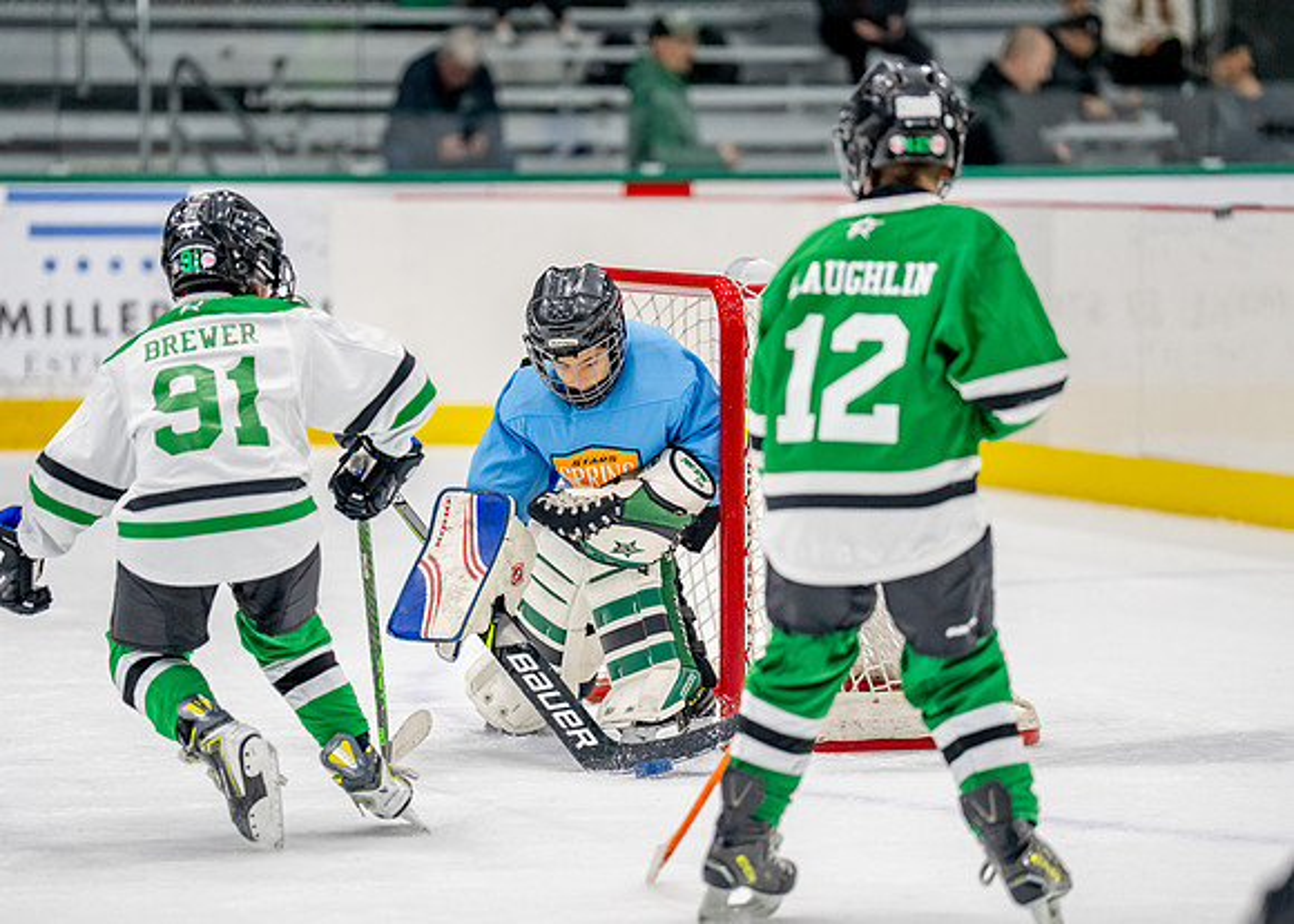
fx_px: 6806
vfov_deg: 7.8
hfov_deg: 10.9
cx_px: 653
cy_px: 454
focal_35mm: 185
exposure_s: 1/1250
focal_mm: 154
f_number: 2.8
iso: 800
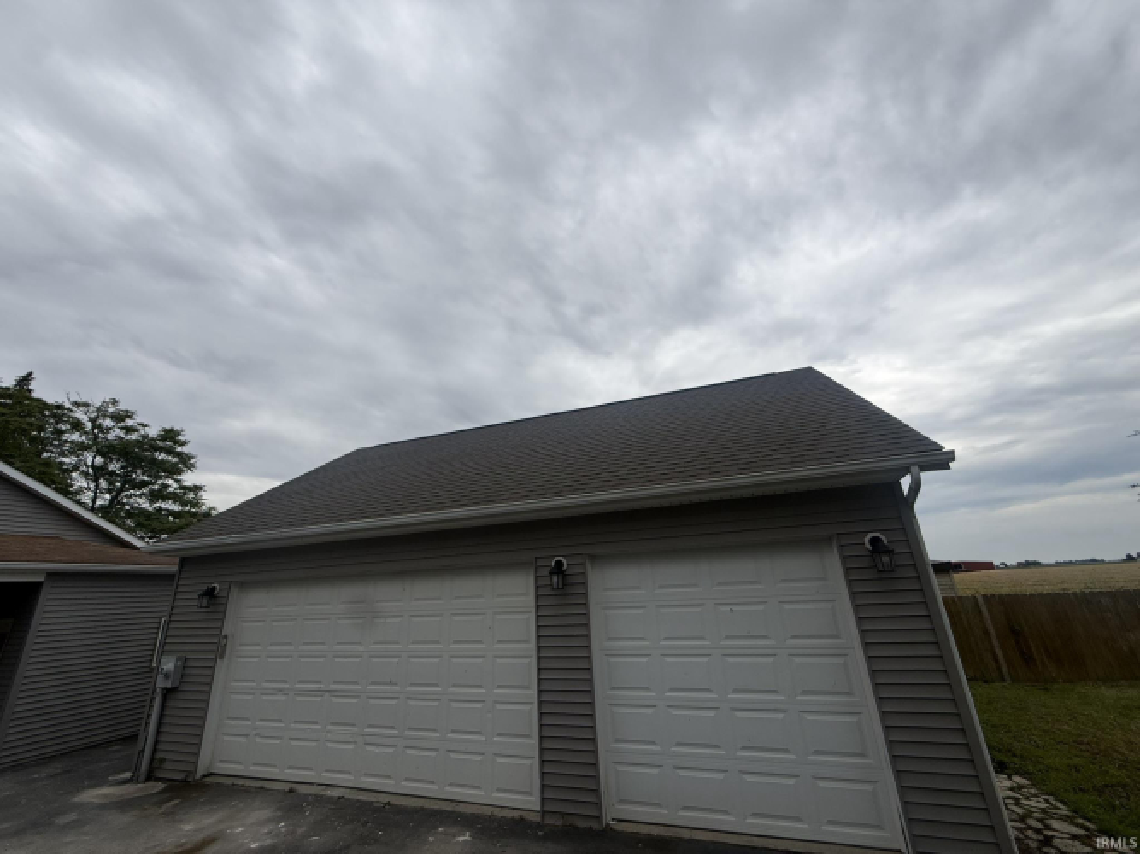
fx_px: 461
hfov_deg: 102.1
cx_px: 570
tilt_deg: +22.2
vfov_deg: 85.7
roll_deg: +3.7
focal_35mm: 14
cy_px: 427
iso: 50
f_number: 2.2
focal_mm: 2.22
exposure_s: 1/3289
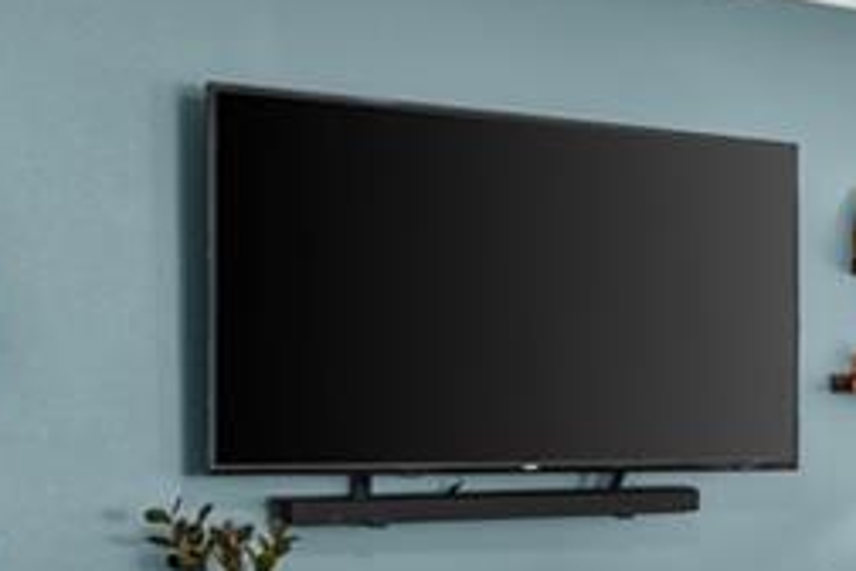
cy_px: 493
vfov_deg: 15.2
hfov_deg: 20.5
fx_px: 2116
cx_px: 1162
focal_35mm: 89
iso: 100
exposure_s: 1/2
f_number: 4
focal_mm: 14
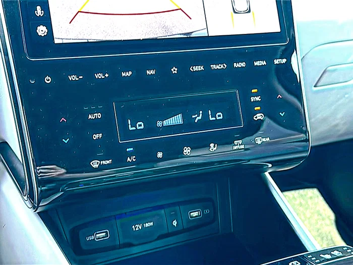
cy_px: 132
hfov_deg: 46.8
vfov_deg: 36.0
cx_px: 176
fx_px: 408
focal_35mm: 40
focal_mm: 6.86
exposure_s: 1/60
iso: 125
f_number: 1.78
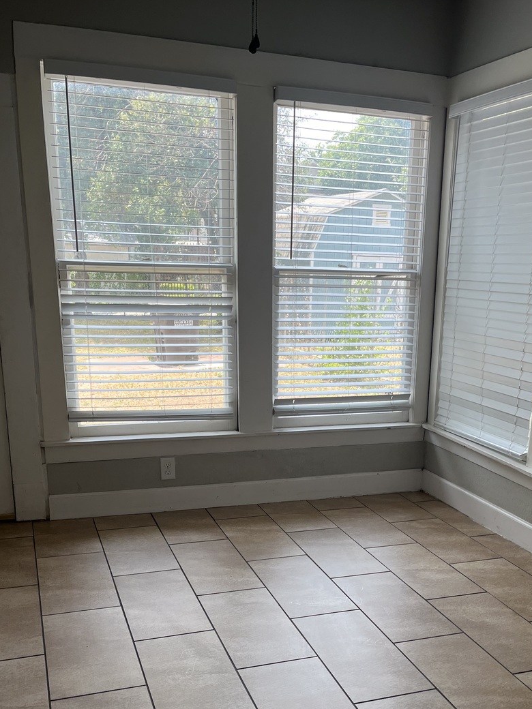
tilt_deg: -14.7
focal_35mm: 36
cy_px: 474
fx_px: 738
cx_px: 302
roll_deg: -1.3
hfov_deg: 39.6
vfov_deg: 50.4
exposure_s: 1/266
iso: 40
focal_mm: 5.1
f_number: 1.6
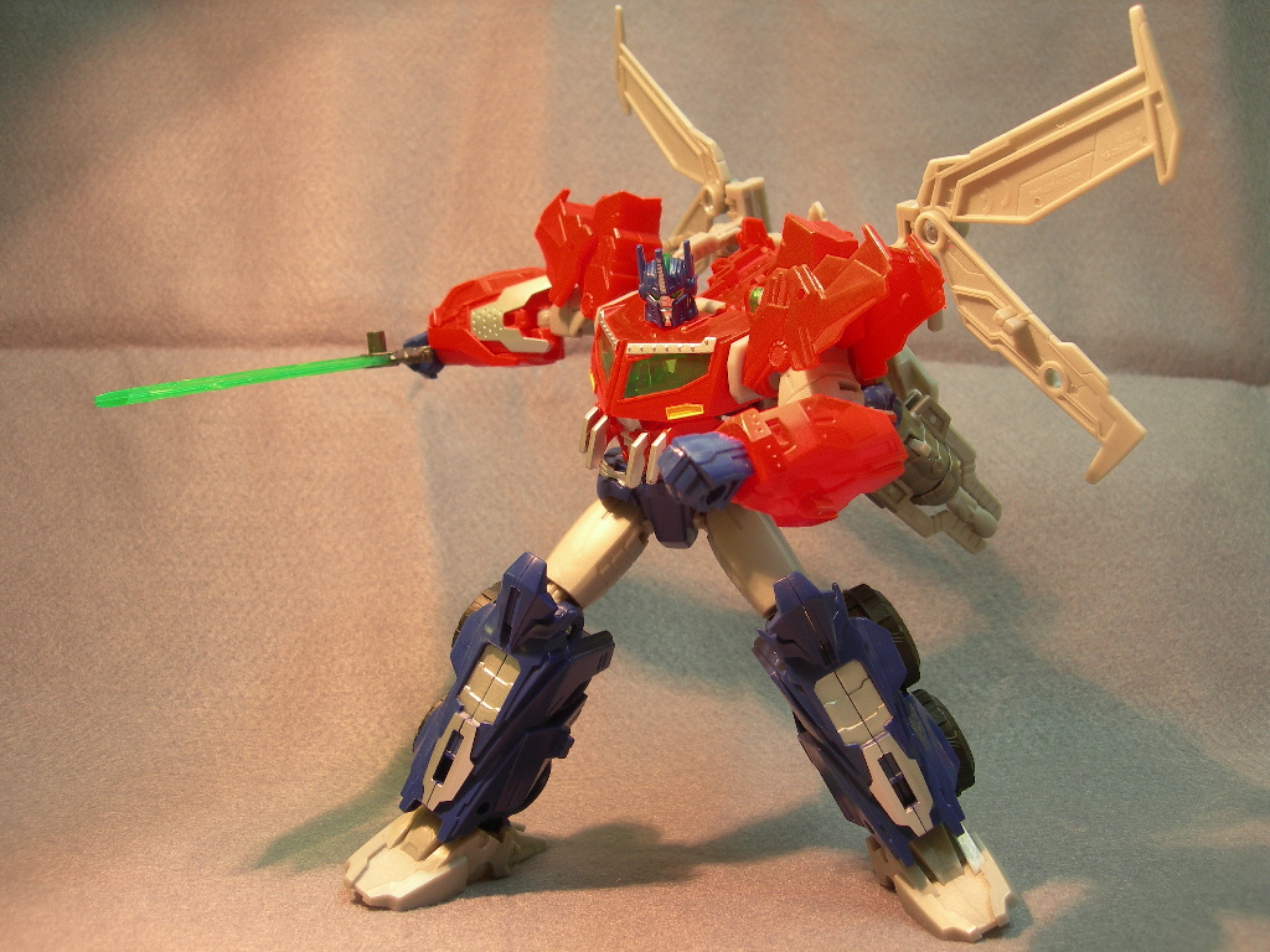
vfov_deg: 37.7
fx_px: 1394
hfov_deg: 49.0
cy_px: 476
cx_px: 635
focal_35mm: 38
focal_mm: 7.8
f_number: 2.8
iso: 50
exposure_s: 1/10.7
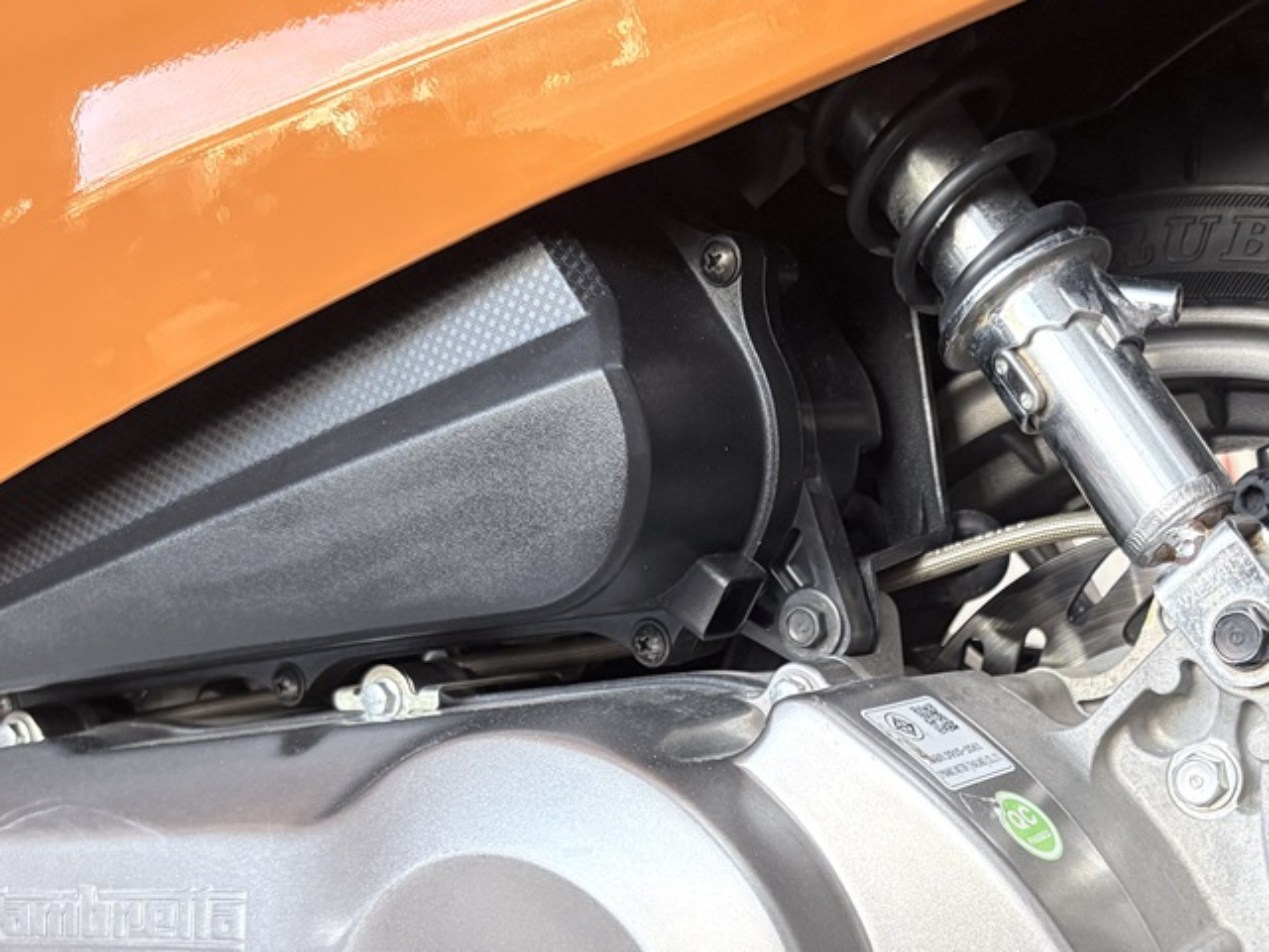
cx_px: 978
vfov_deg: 27.0
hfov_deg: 35.8
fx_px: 1906
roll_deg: +12.0
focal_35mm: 52
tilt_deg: -3.1
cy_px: 863
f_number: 1.6
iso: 160
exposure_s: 1/60
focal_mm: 5.96
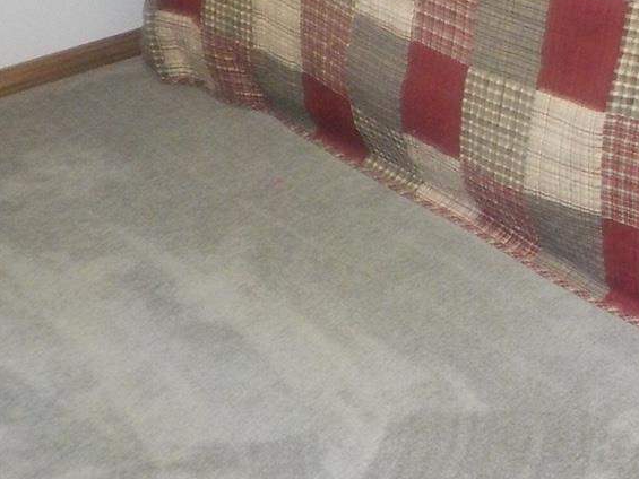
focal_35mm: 68
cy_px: 9
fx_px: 1256
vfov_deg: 21.0
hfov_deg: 26.5
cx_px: 685
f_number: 3.3
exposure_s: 1/15
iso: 450
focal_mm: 4.1
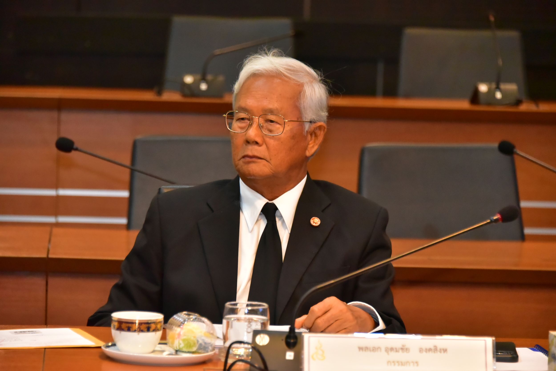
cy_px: 186
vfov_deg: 8.1
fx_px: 2626
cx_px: 278
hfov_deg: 12.1
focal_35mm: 170
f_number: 5.6
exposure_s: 1/160
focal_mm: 170
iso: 8000
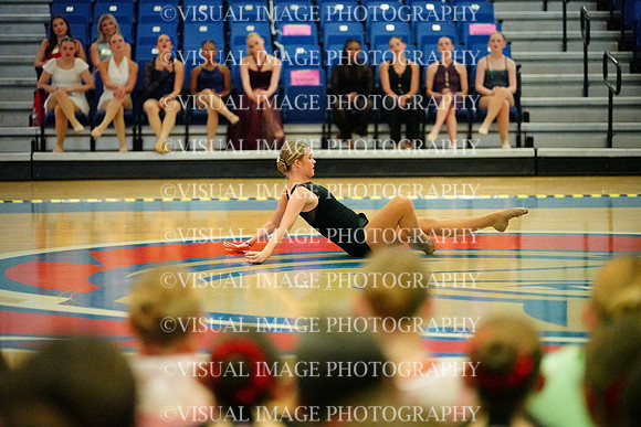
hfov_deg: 13.7
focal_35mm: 150
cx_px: 320
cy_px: 214
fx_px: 2671
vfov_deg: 9.2
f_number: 2.8
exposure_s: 1/1600
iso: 25600
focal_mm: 150
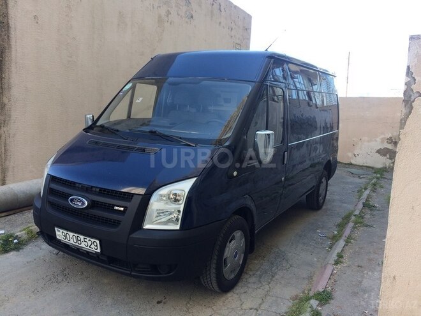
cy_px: 158
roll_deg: -2.8
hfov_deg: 61.7
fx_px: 353
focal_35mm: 29
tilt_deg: -6.4
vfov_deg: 48.2
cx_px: 210
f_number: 2.2
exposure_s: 1/206
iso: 32
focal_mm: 4.15
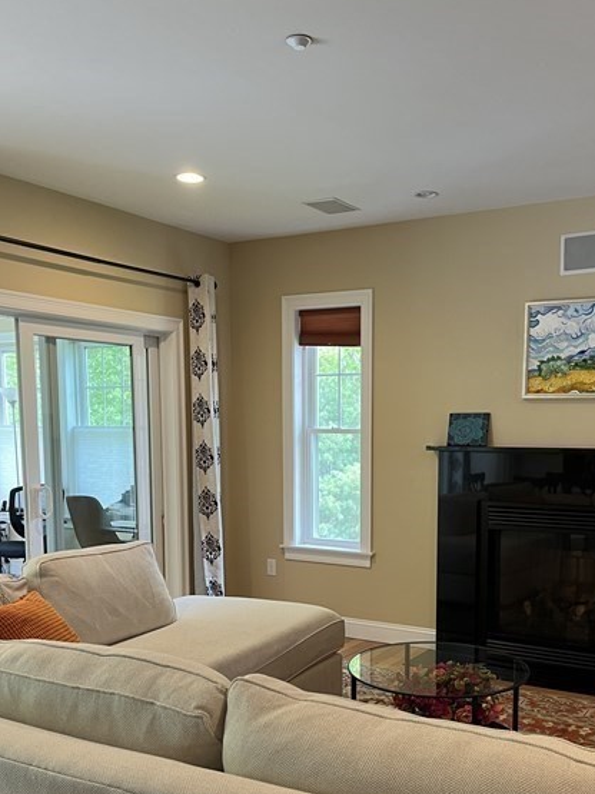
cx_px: 365
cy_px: 516
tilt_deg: -5.4
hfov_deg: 39.4
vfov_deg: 50.6
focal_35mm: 36
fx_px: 825
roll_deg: +0.3
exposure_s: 1/60
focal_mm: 5.1
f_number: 1.6
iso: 125
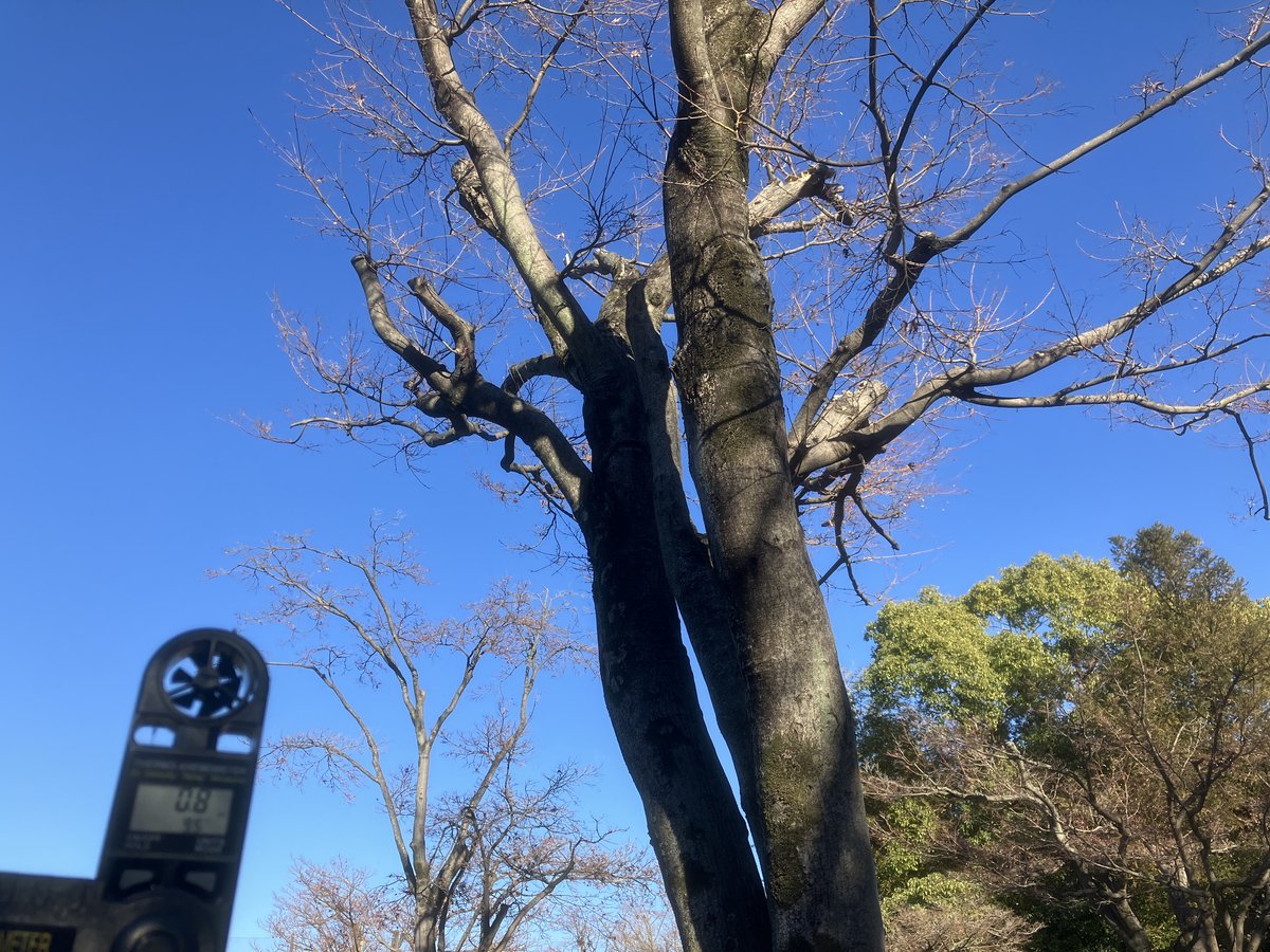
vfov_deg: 49.7
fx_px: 1027
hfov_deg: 63.4
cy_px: 476
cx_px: 635
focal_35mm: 28
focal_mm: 3.99
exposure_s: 1/1104
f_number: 1.8
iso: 32
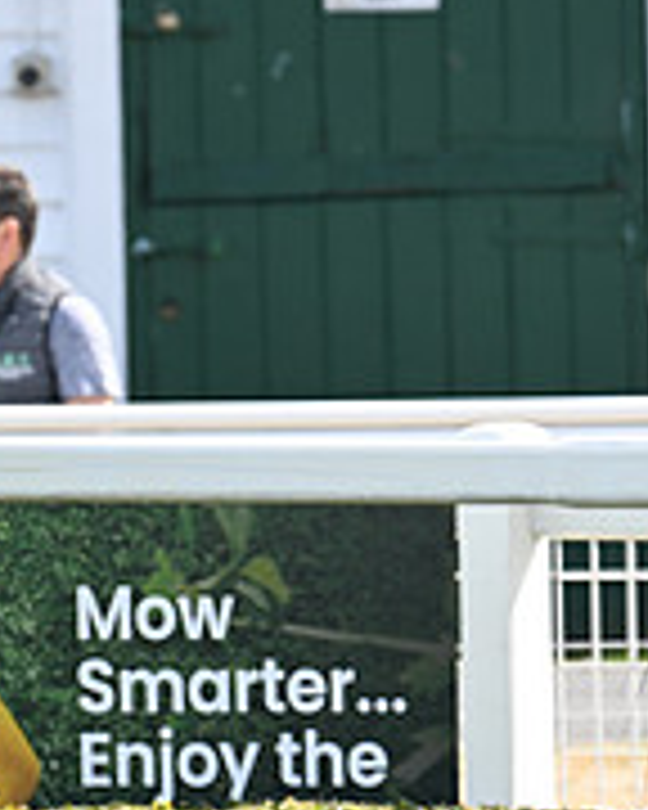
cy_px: 556
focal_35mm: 604
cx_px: 1238
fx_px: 14480
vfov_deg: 3.2
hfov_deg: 2.6
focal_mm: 200
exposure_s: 1/1000
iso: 400
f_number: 5.6
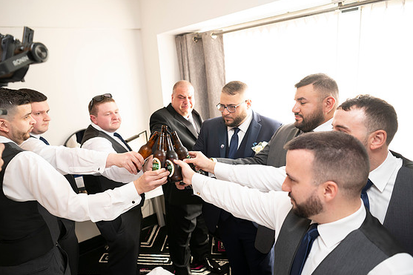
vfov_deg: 51.3
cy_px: 140
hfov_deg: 71.5
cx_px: 200
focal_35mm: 25
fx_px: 287
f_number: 2.8
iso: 800
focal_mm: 24
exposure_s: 1/100
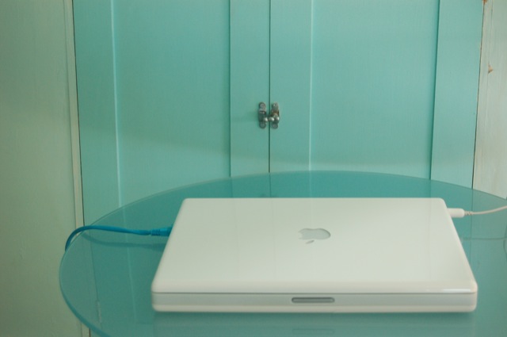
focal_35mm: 69
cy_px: 168
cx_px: 254
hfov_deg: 29.3
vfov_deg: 19.7
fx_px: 971
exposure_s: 1/125
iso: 800
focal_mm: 46
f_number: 5.6
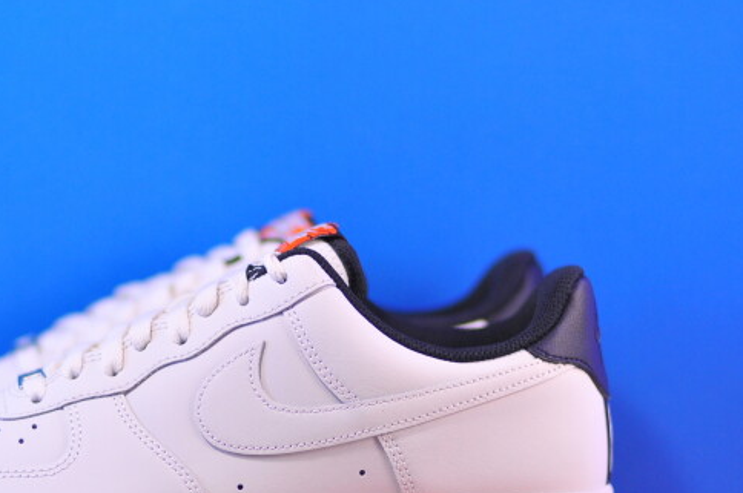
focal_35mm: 124
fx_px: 2555
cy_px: 305
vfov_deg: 11.0
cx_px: 187
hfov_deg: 16.5
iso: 250
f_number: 2
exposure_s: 1/320
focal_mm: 50
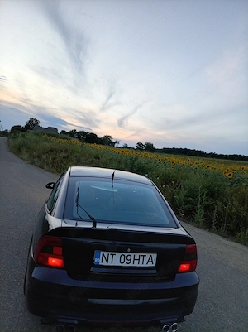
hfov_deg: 54.8
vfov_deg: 69.4
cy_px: 166
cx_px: 124
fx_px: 239
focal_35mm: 25
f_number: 1.8
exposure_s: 1/100
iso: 176
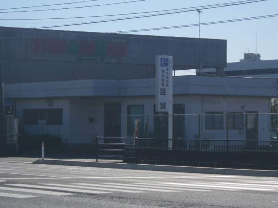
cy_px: 104
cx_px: 139
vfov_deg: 10.6
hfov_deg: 14.1
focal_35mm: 140
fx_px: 1124
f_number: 6.6
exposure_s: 1/400
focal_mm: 25
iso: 80
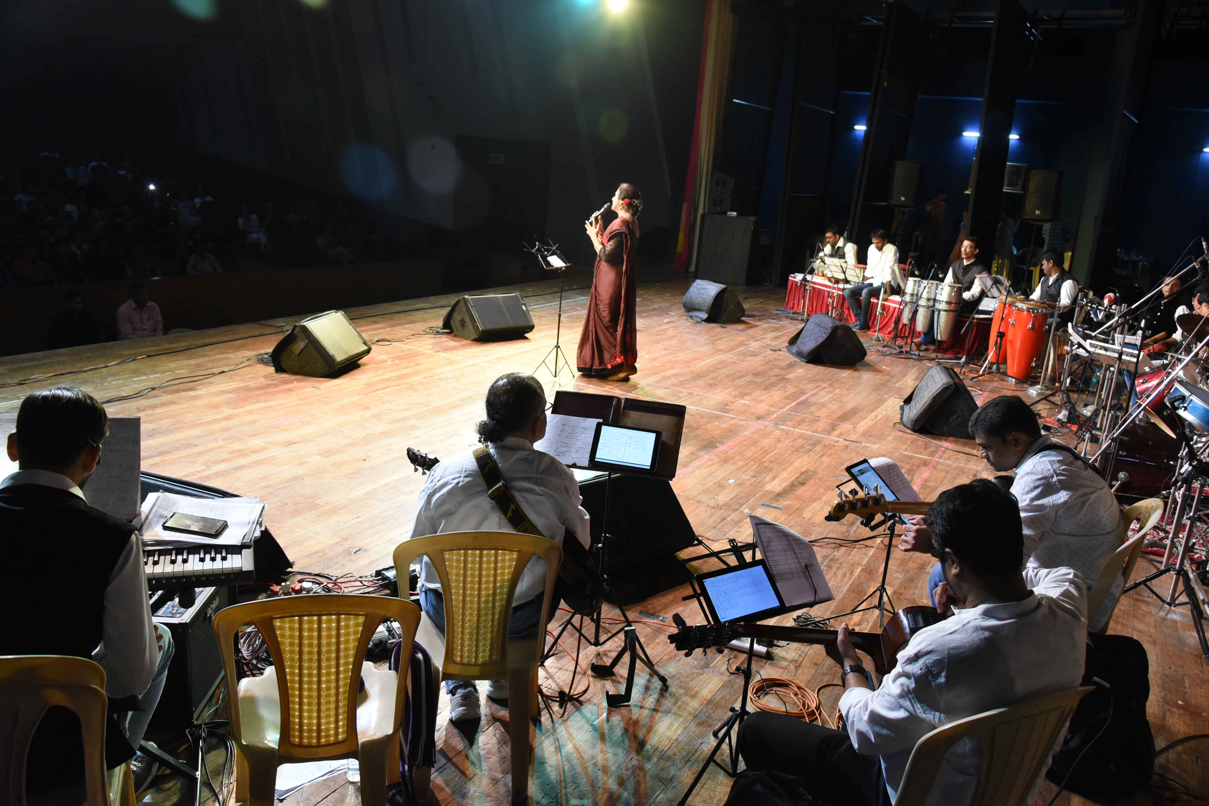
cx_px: 604
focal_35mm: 28
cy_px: 403
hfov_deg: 65.5
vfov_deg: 46.4
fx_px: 940
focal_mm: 28
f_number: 5.6
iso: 3200
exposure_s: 1/80
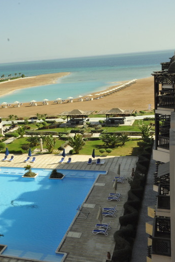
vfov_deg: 36.2
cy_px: 129
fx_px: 401
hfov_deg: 23.2
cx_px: -15
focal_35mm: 55
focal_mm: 24
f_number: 25
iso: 640
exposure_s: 1/200
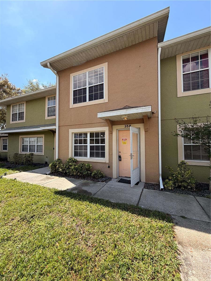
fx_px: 114
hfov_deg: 85.7
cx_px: 106
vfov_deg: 102.1
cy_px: 140
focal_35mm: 14
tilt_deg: +3.0
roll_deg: -0.2
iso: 32
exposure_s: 1/770
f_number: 2.2
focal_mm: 2.22
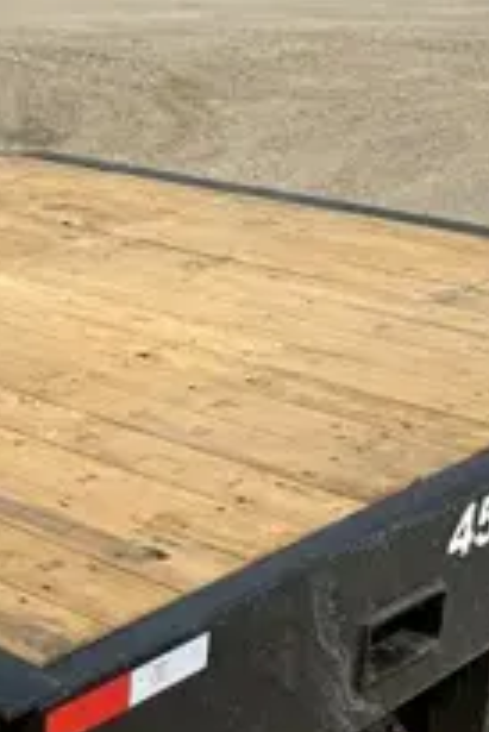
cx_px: -157
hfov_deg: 16.5
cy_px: 525
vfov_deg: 25.7
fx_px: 1586
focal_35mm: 78
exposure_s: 1/6623
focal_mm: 6.86
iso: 80
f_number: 1.78
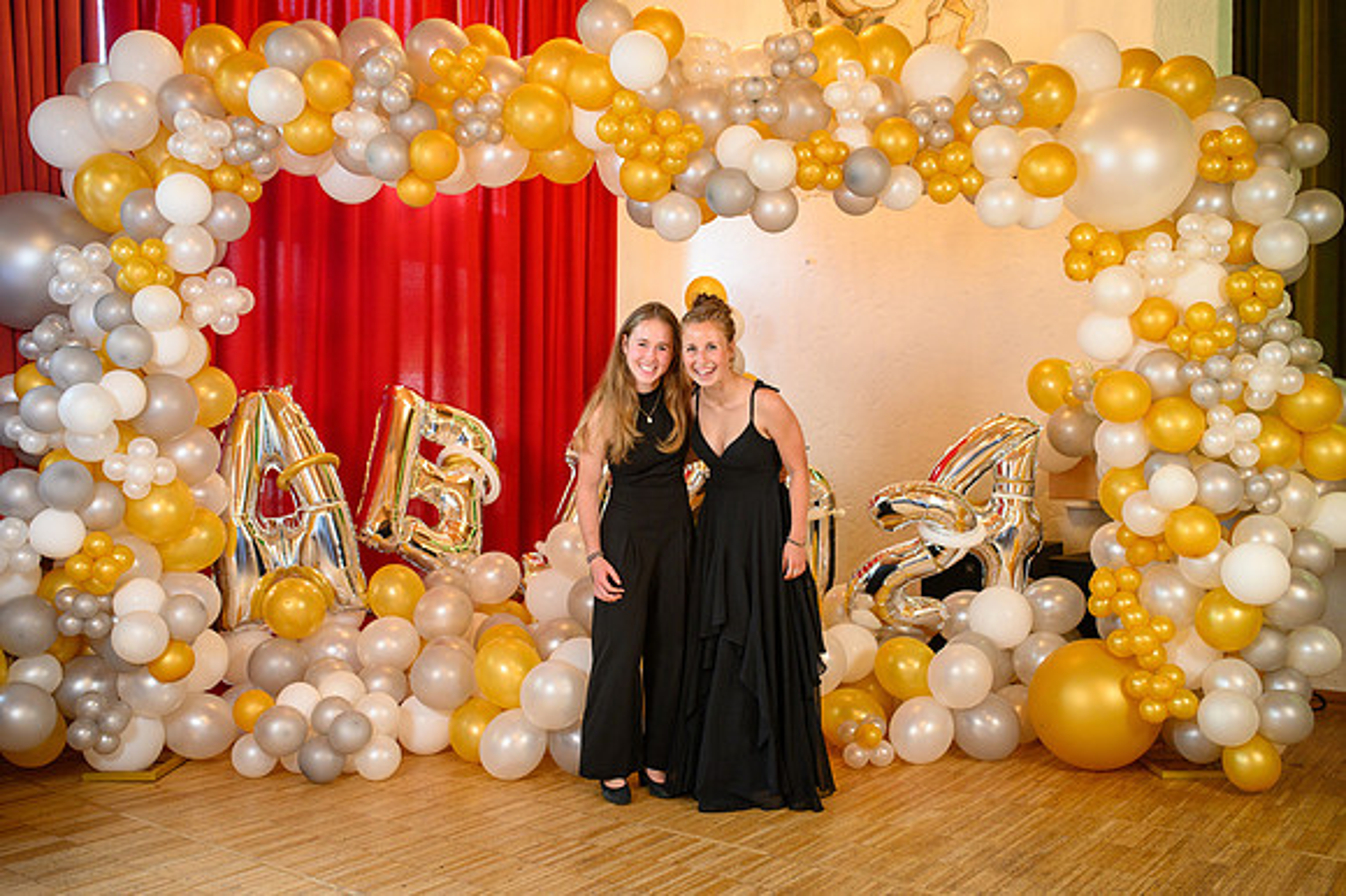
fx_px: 1308
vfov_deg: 37.8
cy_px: 448
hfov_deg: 54.5
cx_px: 673
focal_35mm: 35
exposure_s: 1/100
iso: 1250
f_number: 3.5
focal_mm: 35
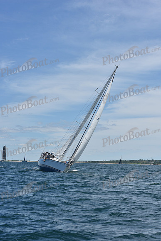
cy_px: 120
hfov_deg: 19.5
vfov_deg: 28.8
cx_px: 80
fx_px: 469
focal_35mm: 70
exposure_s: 1/800
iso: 250
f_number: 11
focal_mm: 70
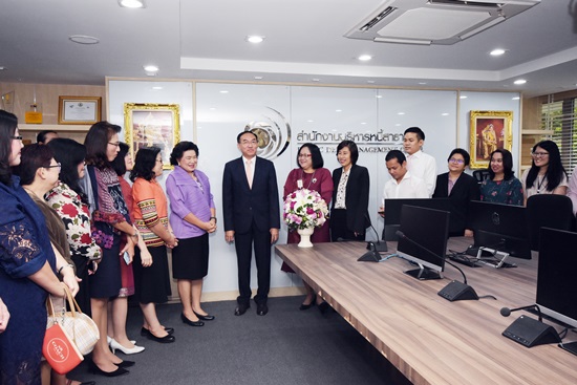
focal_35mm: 30
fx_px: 481
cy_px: 192
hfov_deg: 61.9
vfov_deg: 43.6
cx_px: 288
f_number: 7.1
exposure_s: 1/80
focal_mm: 20
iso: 1250
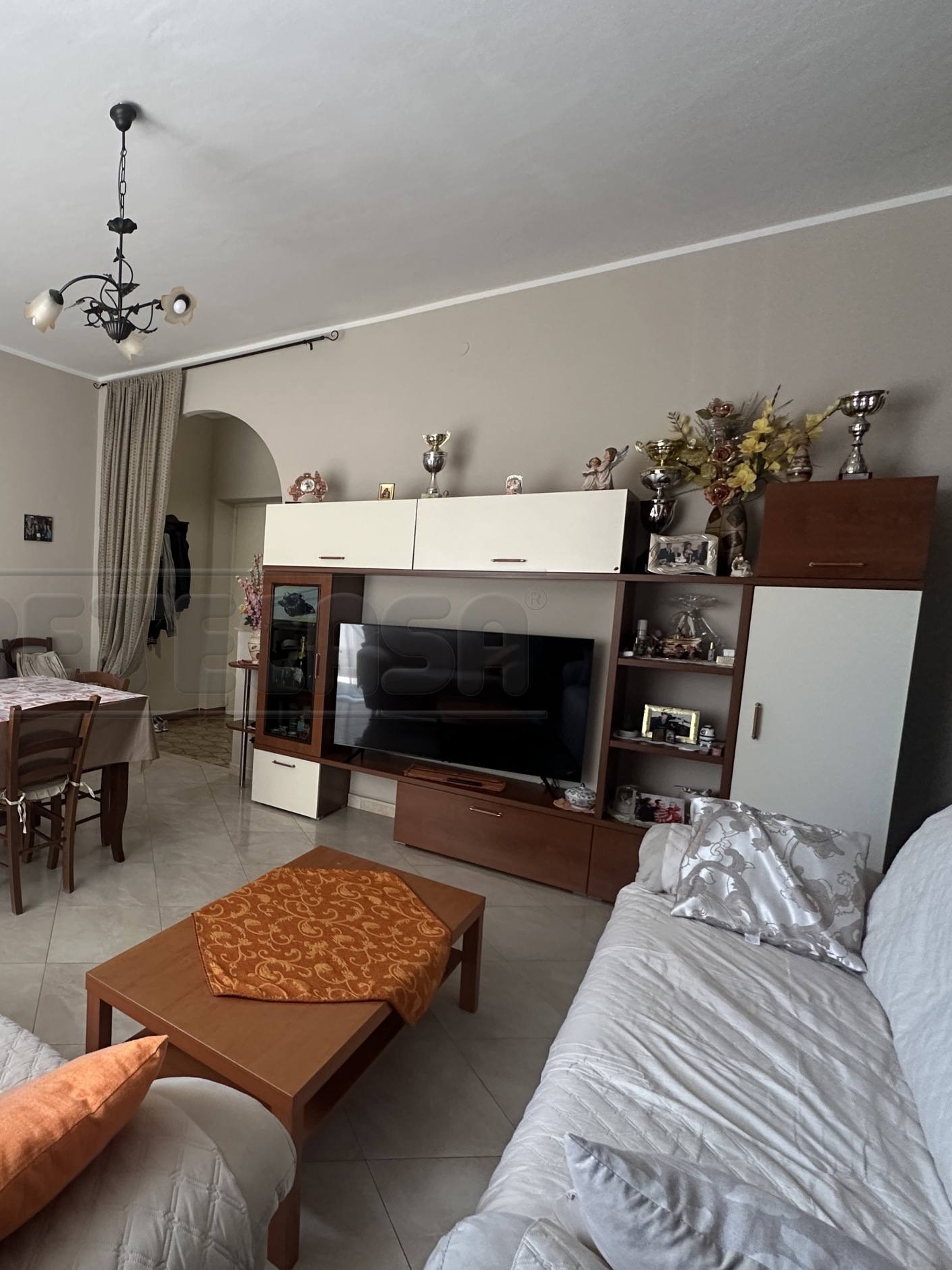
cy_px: 644
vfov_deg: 84.7
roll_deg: -2.3
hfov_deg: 61.9
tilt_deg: -6.0
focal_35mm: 19
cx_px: 168
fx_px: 697
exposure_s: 1/88
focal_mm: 2.22
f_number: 2.2
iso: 320
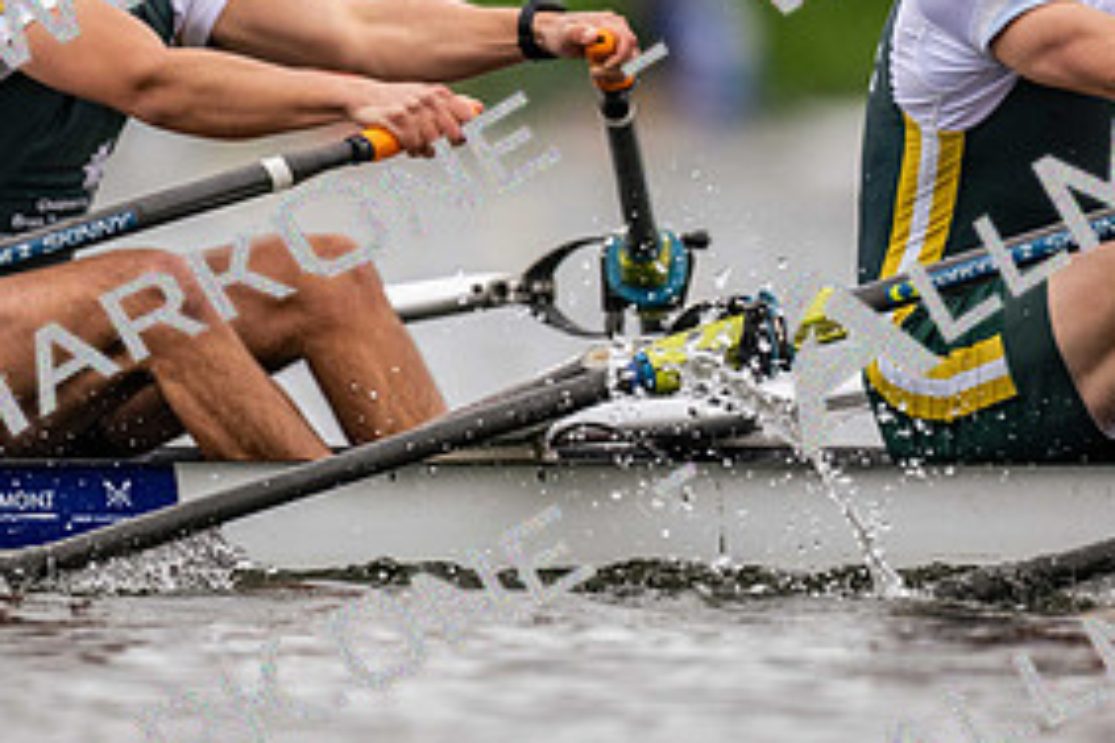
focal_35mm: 1233
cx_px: 443
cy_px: 81
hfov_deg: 1.7
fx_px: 38186
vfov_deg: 1.1
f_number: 4
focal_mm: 600
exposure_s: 1/2000
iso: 1400
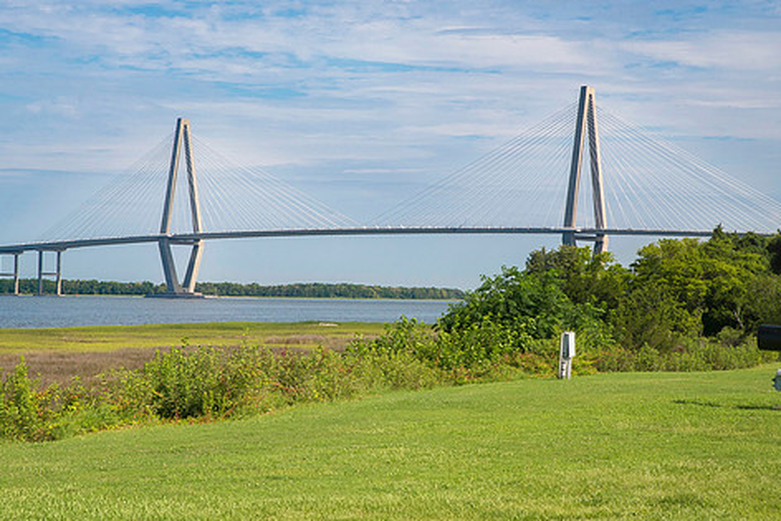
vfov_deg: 15.9
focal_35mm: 86
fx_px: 1866
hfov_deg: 23.6
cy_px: 256
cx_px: 361
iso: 1000
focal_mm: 70
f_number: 10
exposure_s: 1/2000
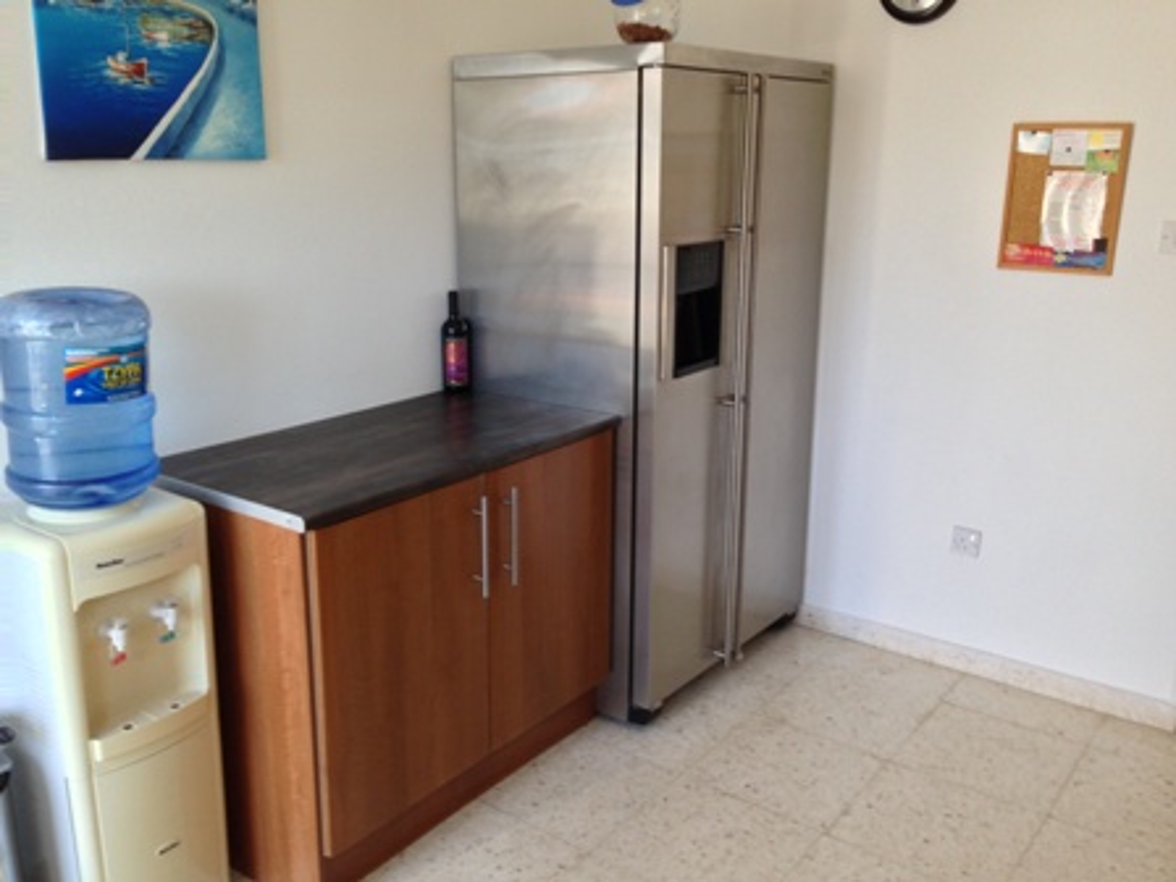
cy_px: 441
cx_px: 588
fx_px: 1121
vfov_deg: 42.9
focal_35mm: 33
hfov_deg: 55.4
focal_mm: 4.13
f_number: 2.4
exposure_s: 1/60
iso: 50
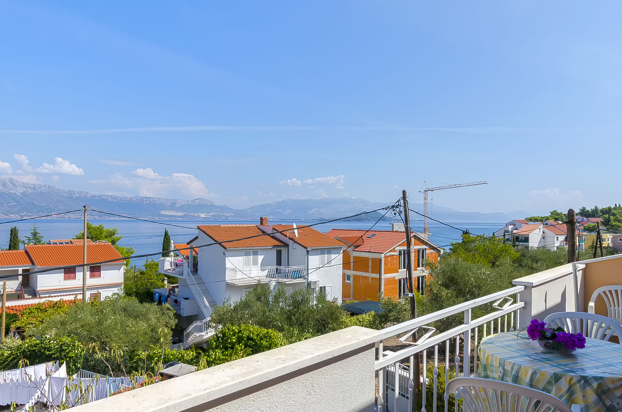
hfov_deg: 73.9
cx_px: 315
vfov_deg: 52.9
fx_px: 414
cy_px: 218
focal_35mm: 24
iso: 100
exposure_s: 1/800
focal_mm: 10
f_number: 8
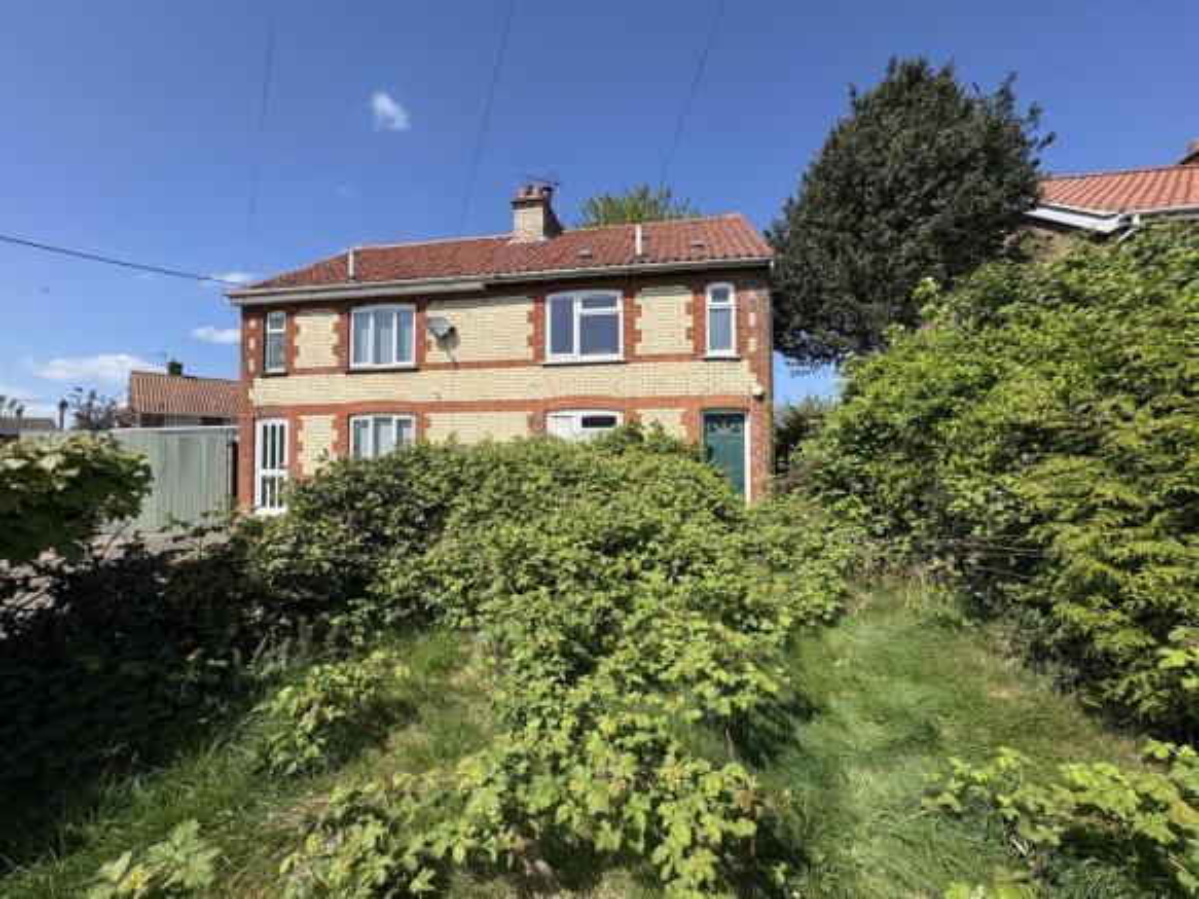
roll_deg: +0.9
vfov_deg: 85.7
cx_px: 600
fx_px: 485
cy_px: 450
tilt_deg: +1.1
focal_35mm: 14
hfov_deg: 102.1
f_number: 2.2
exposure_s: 1/2028
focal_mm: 2.22
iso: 50
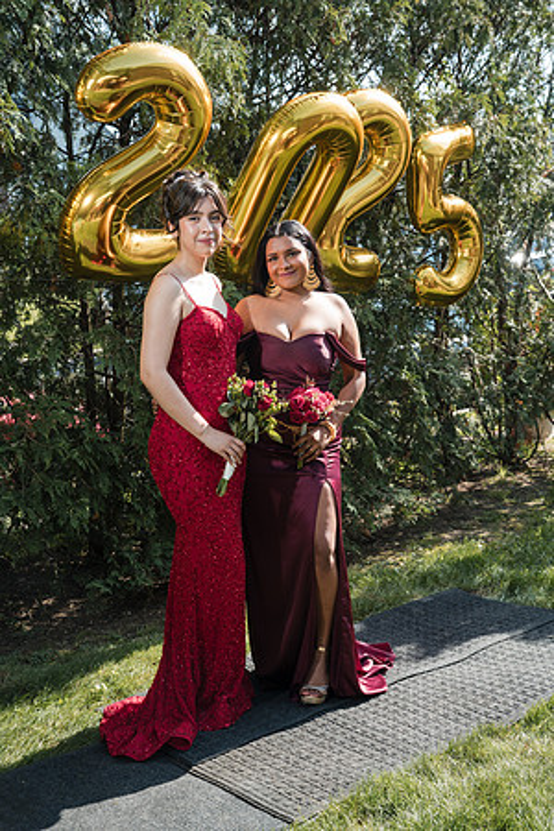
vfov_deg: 42.7
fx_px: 1062
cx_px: 277
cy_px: 416
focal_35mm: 46
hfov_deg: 29.2
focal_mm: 46
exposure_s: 1/250
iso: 200
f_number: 5
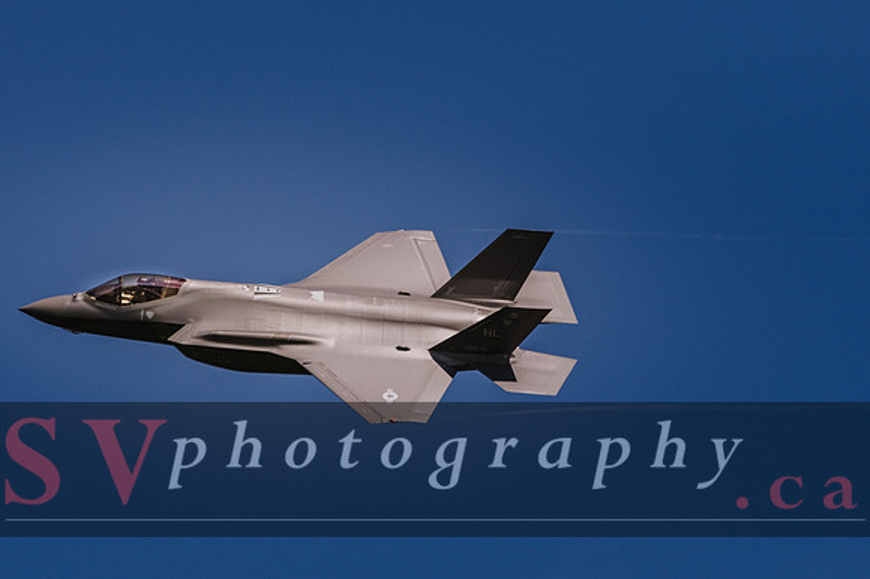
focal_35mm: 842
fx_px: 20325
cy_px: 254
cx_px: 435
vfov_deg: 1.6
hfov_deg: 2.5
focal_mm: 500
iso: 160
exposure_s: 1/2500
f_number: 5.6
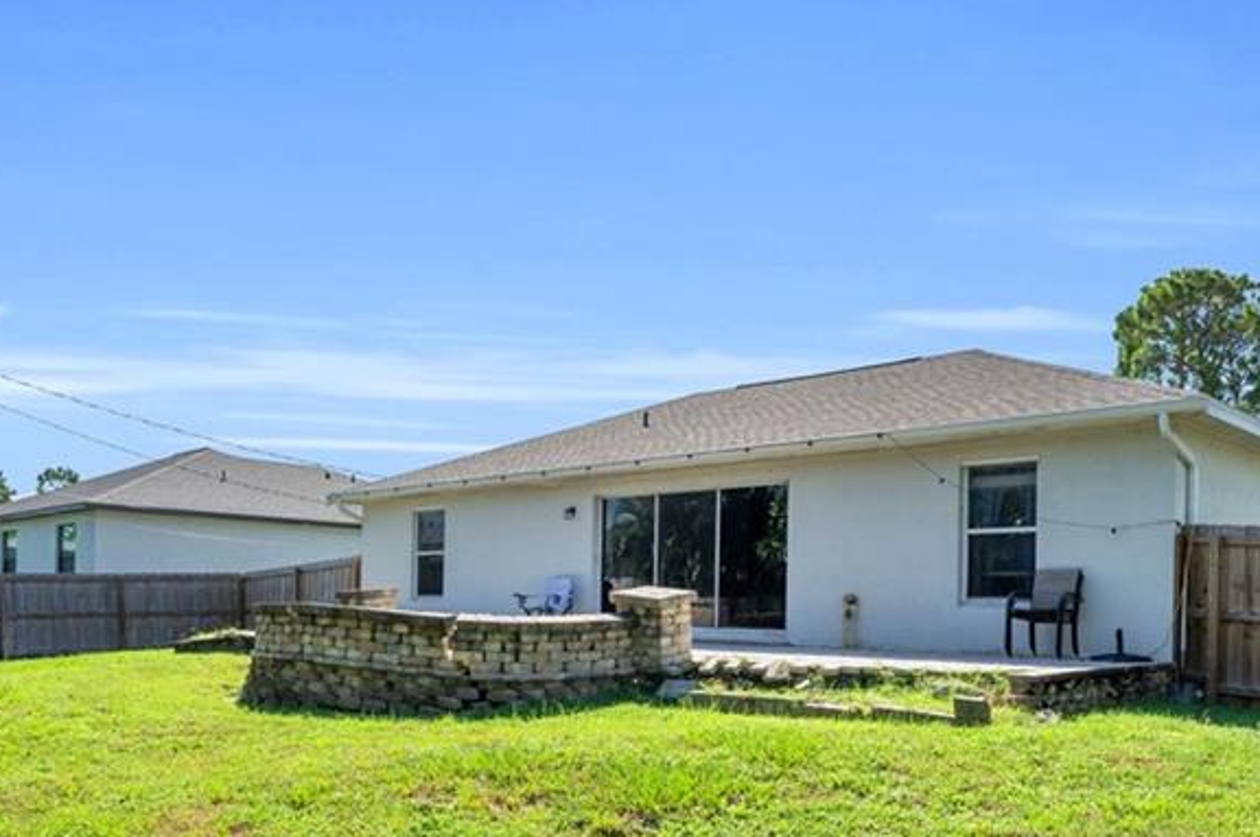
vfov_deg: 40.0
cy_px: 620
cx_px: 597
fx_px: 1119
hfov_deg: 58.7
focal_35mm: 32
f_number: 8
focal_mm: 18
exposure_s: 1/800
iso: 200
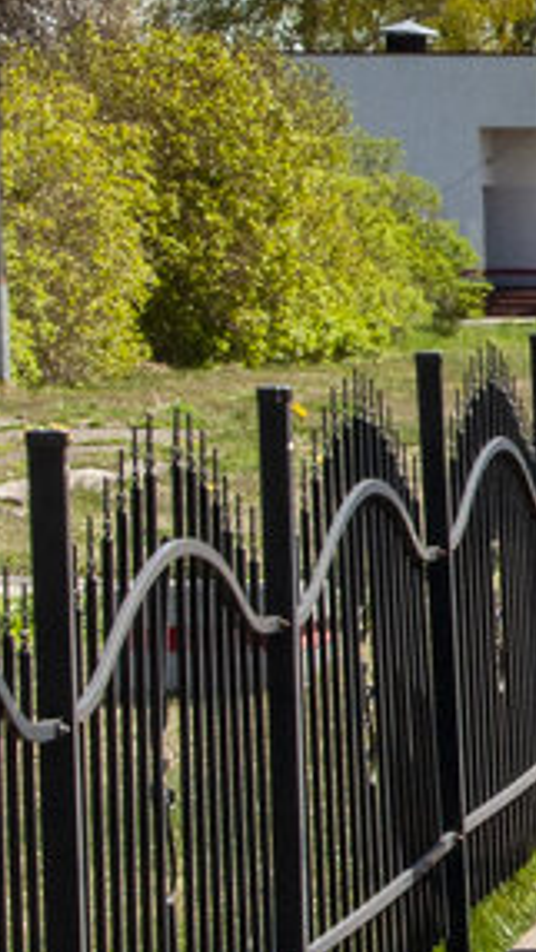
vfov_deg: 9.4
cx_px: 1418
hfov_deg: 5.1
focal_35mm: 230
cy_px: 464
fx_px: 5813
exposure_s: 1/200
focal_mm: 35
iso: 640
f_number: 20
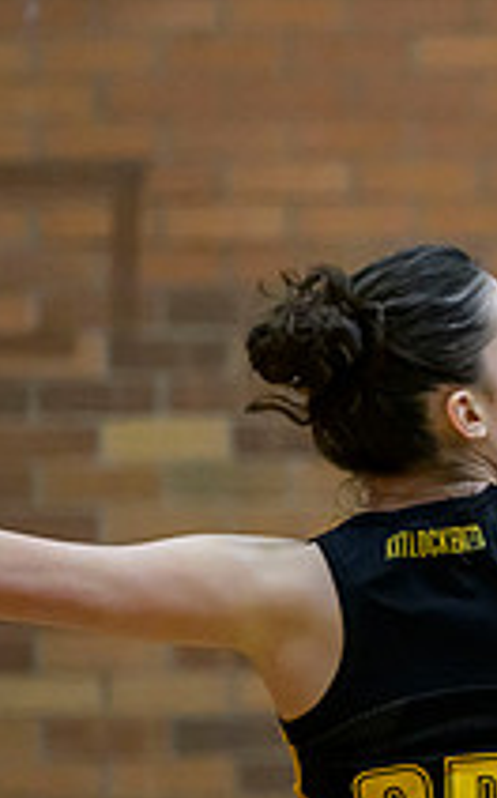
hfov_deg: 2.4
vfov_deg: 3.9
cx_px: 1200
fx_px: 11865
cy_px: 407
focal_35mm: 546
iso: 5000
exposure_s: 1/1000
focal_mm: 160
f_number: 3.5
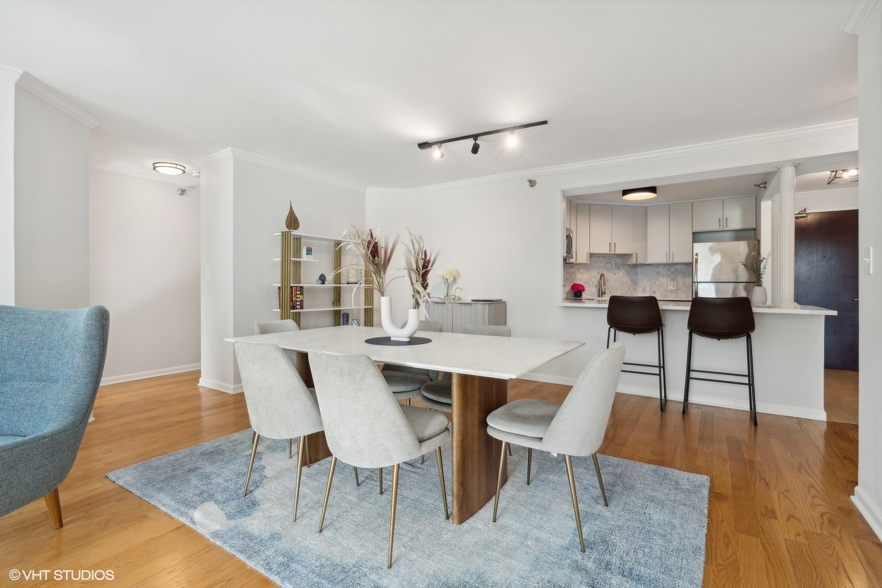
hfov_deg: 93.3
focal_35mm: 17
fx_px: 416
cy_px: 294
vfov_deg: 70.4
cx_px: 441
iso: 320
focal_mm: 17
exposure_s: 1/25
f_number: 8
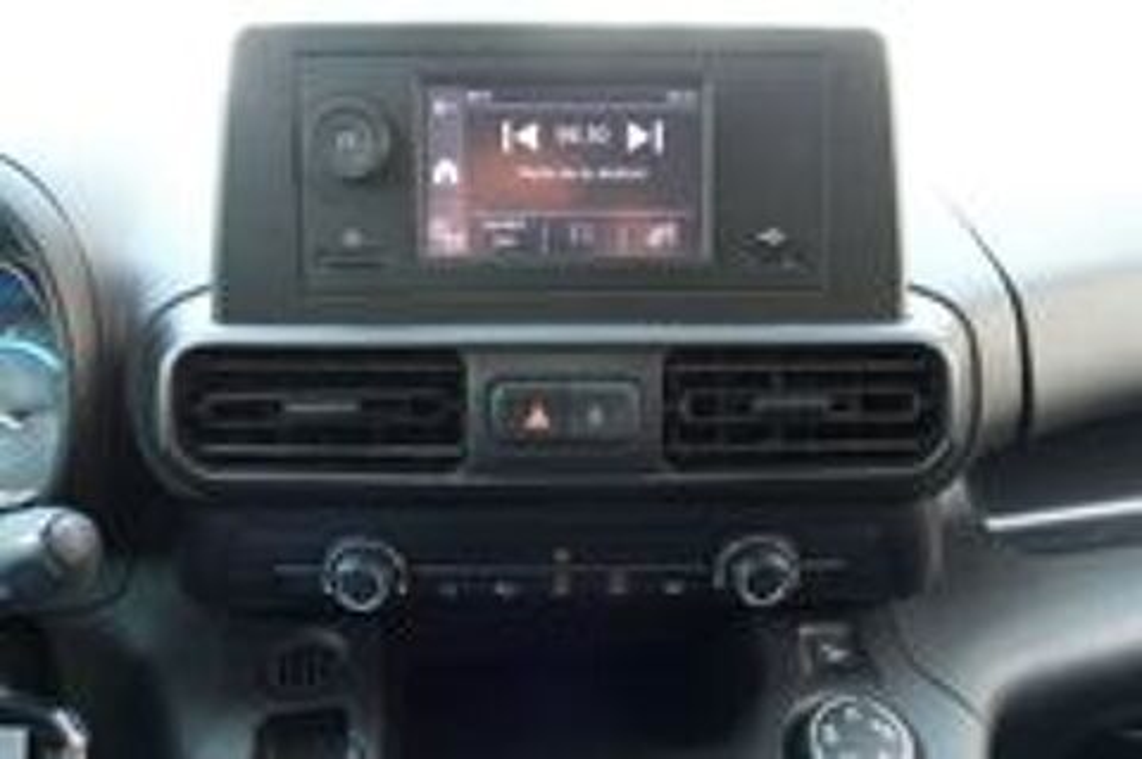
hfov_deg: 60.3
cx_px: 571
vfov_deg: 42.2
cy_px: 380
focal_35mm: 31
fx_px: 982
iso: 500
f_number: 3
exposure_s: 1/80
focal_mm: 11.35
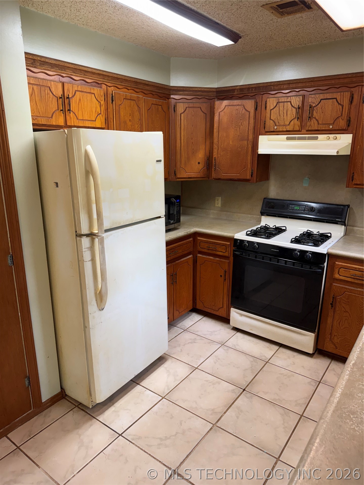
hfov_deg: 56.8
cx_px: 182
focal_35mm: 24
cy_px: 242
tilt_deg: -15.0
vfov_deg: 71.6
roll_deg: -0.1
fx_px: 336
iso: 200
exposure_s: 1/120
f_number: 1.78
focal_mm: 6.76
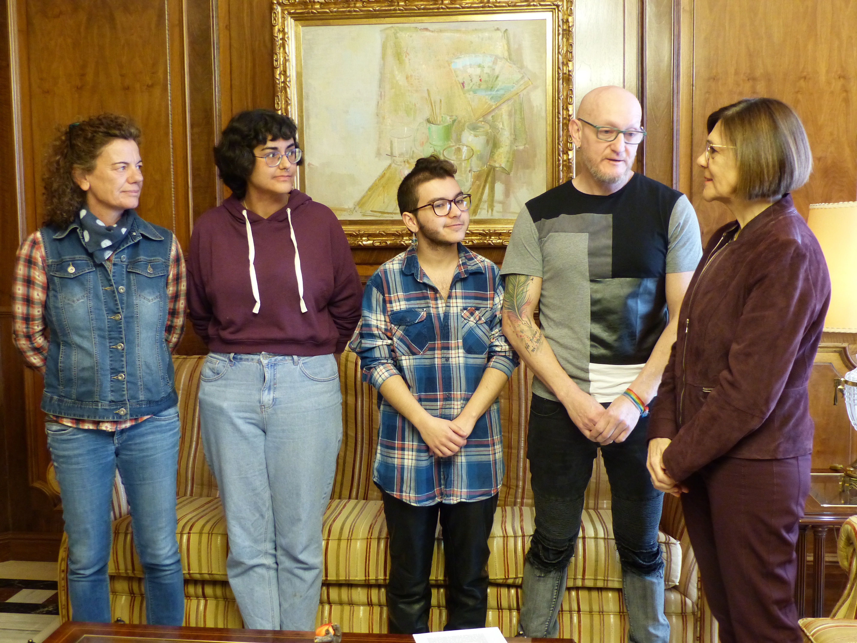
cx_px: 428
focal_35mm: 42
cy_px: 322
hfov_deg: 44.8
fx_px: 1040
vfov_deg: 34.3
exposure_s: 1/15
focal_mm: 7.6
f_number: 2.8
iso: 400
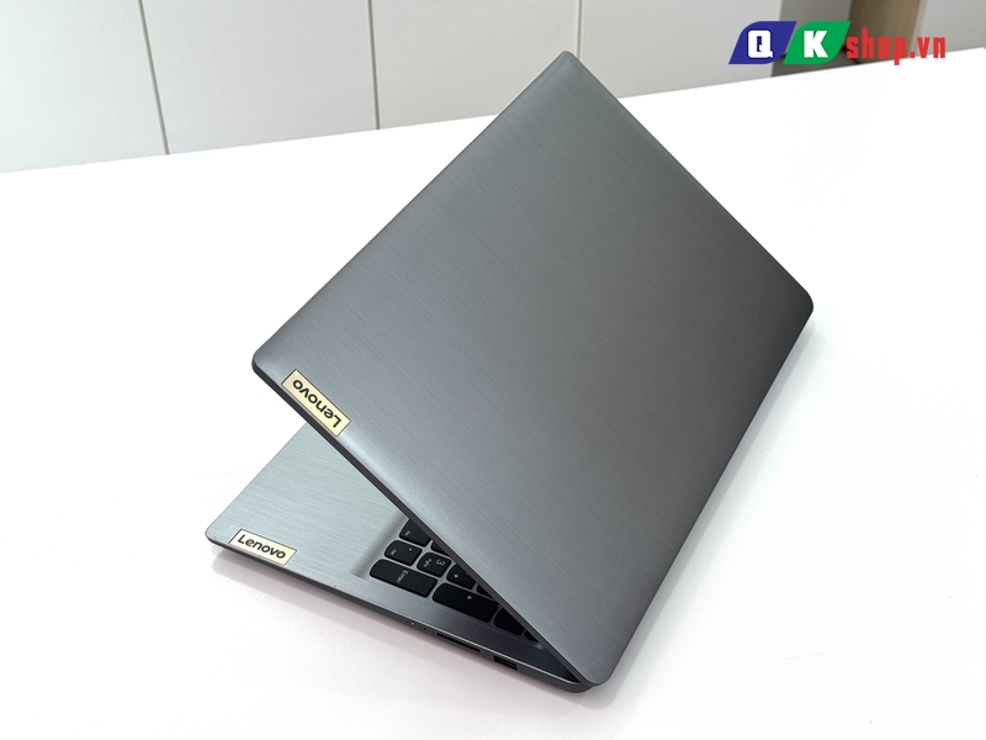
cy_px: 370
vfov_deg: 30.3
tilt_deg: -39.5
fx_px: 1367
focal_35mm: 48
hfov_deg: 39.7
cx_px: 493
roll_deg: +1.7
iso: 50
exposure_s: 1/145
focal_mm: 6.76
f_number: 1.78
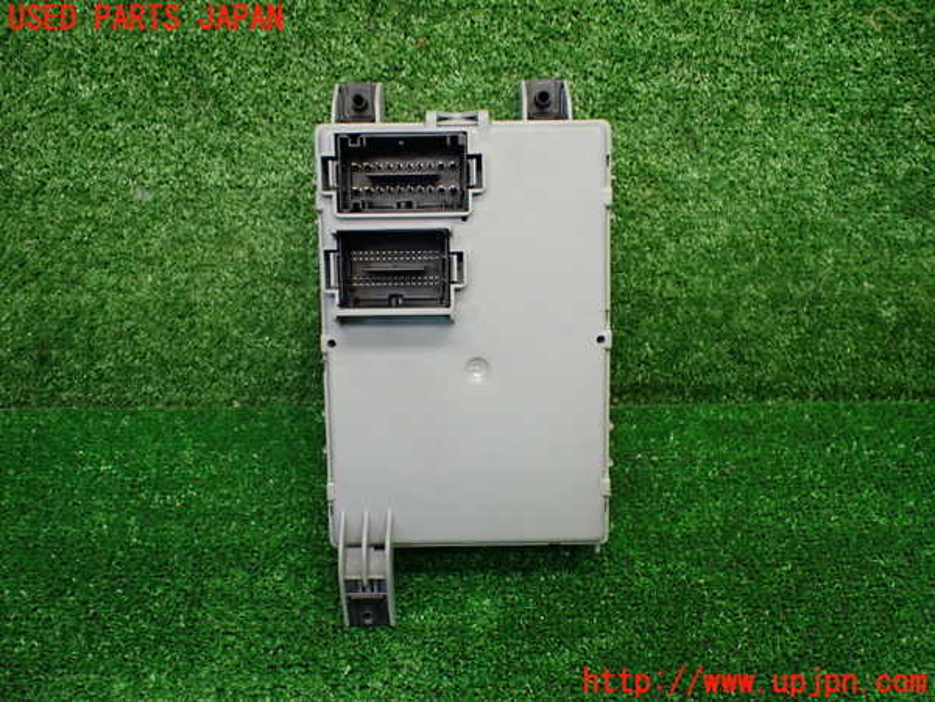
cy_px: 351
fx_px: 810
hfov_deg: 60.0
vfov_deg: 46.8
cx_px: 468
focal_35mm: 30
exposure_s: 1/125
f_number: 2.3
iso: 500
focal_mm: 5.4
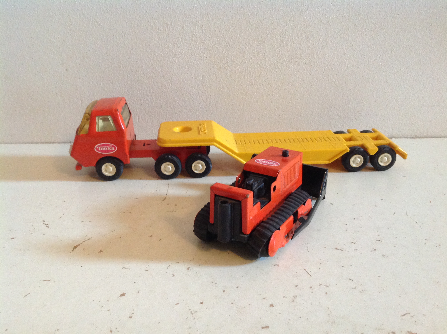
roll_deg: +0.0
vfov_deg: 40.6
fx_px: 451
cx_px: 224
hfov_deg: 52.7
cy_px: 167
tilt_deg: -22.3
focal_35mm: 35
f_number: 2.4
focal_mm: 4.28
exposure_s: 1/15
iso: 320
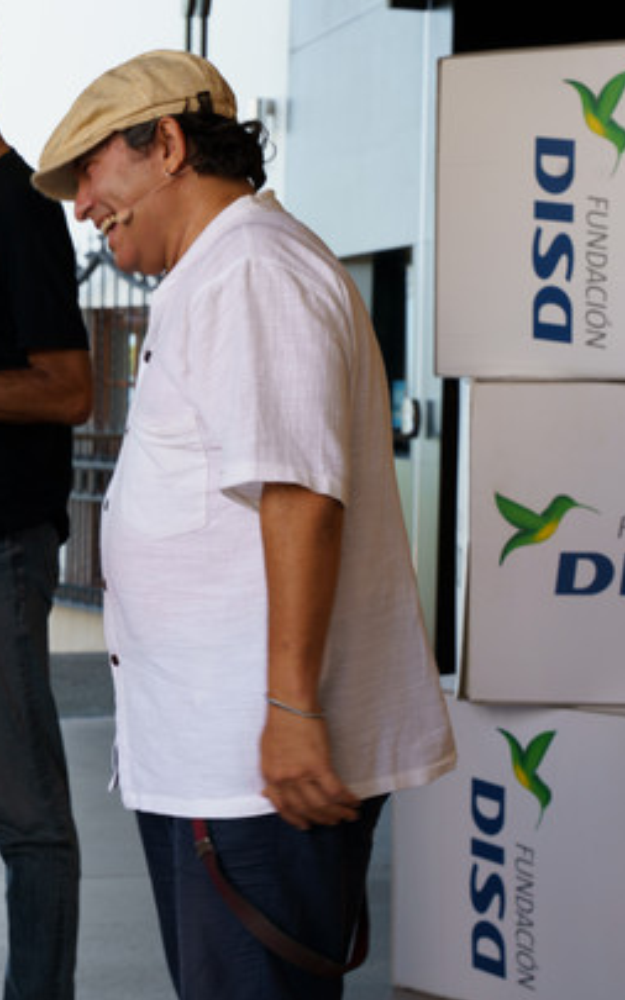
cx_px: -15
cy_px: 483
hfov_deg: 13.7
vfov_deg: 22.1
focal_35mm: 94
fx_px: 2563
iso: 250
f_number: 8
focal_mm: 58.3
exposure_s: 1/60
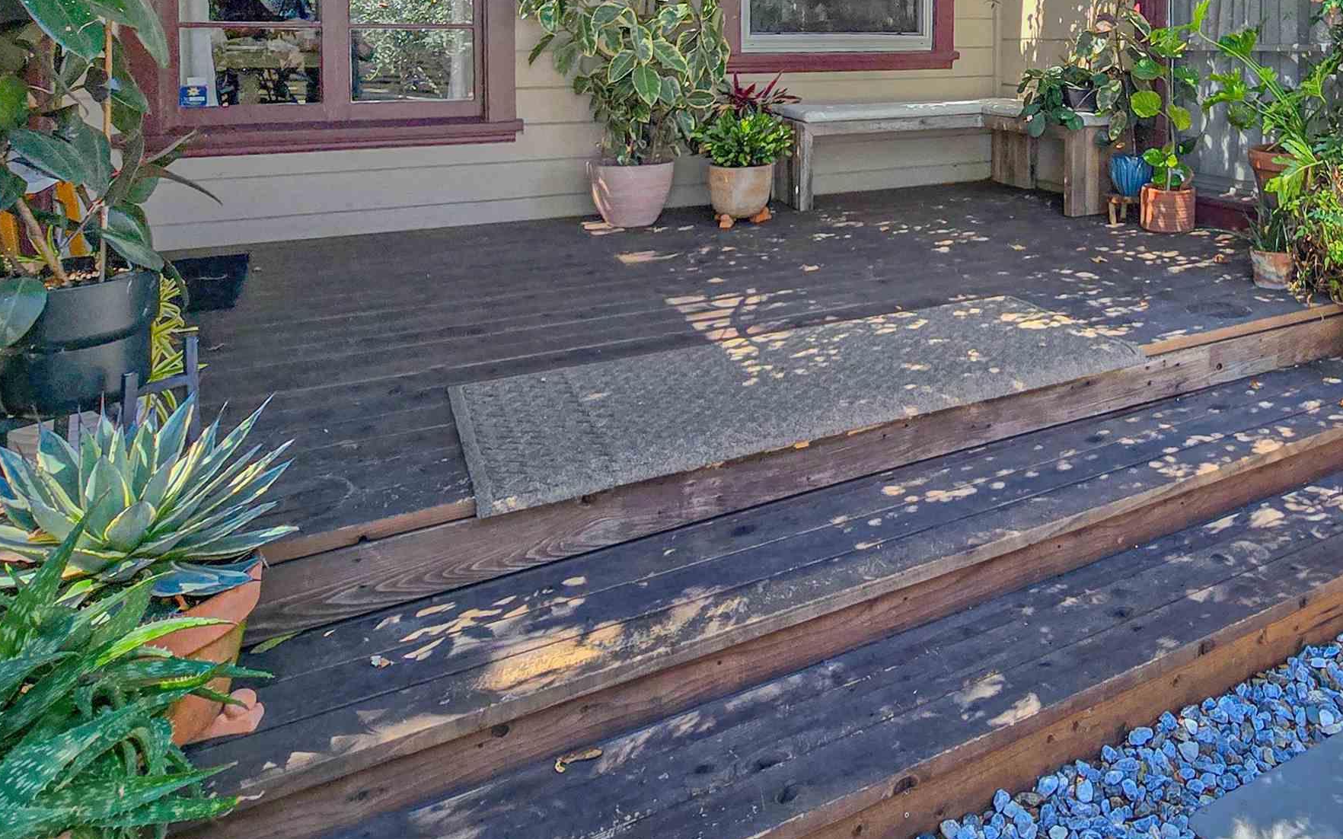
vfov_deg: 46.4
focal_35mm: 24
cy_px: 93
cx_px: 1003
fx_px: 878
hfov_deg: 69.9
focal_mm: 2.2
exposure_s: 1/300
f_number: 2.2
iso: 50
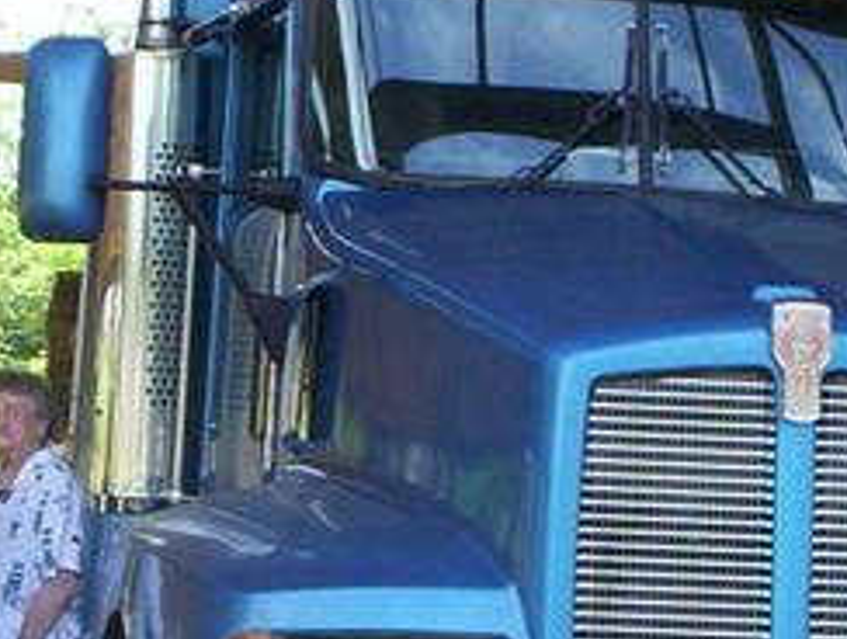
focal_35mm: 126
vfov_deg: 11.8
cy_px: 370
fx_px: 3089
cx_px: 288
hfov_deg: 15.6
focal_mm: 4.99
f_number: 4.5
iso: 100
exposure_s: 1/111
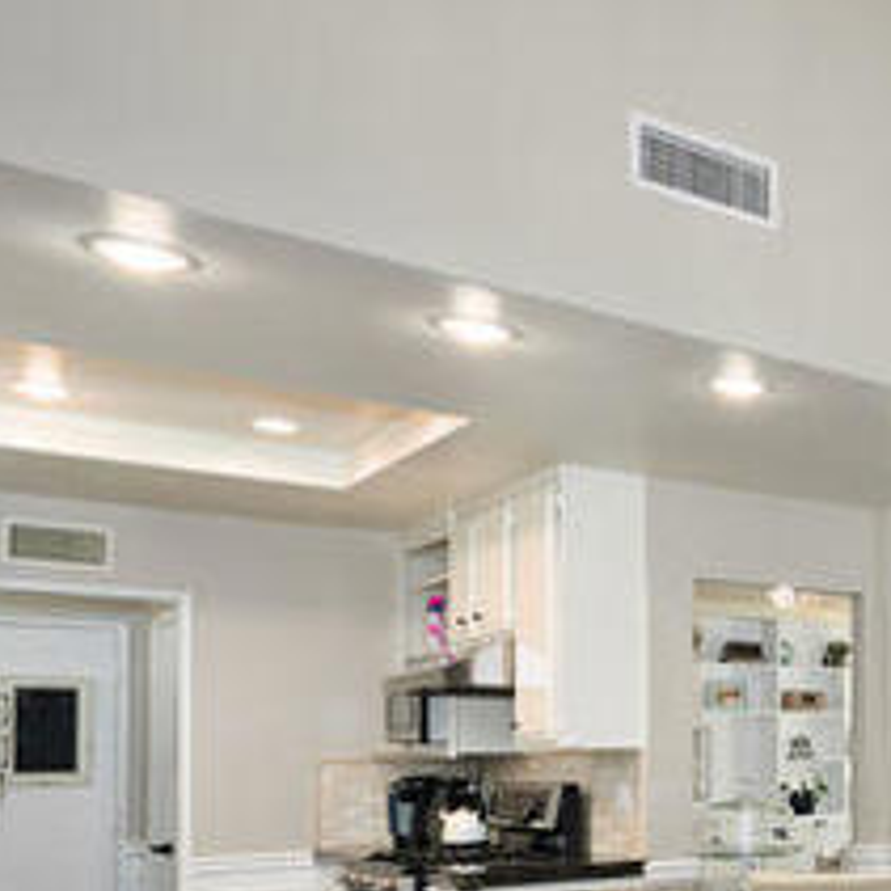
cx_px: 1334
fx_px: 1048
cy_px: 718
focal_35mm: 36
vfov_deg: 43.8
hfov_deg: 28.9
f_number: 7.1
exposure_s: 1/10
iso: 400
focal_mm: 14
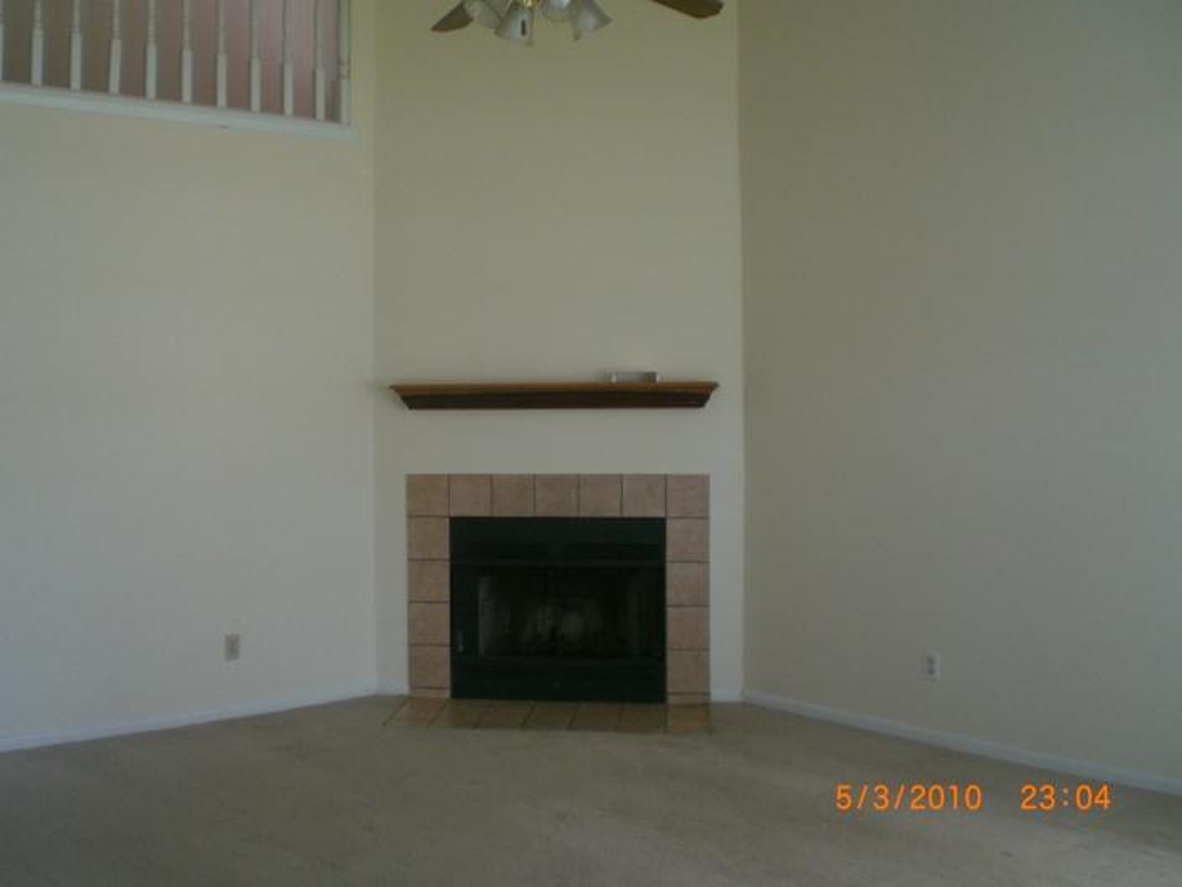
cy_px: 444
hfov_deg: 49.0
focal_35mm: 38
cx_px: 591
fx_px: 1298
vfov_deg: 37.7
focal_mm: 6.3
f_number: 3.1
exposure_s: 1/100
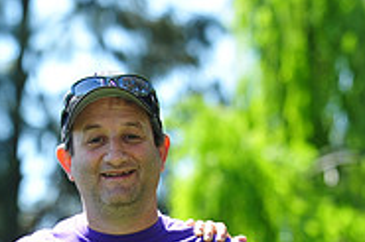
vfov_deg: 4.4
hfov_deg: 6.6
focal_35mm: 314
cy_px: 329
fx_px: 3181
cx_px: 138
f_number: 4
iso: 200
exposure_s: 1/500
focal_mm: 100
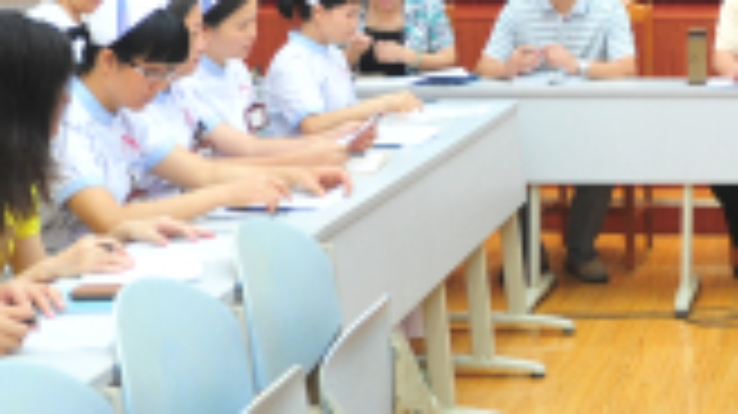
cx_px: 783
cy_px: 2
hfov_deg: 22.1
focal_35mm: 92
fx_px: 1799
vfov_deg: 13.0
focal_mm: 24
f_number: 2.8
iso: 800
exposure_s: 1/80
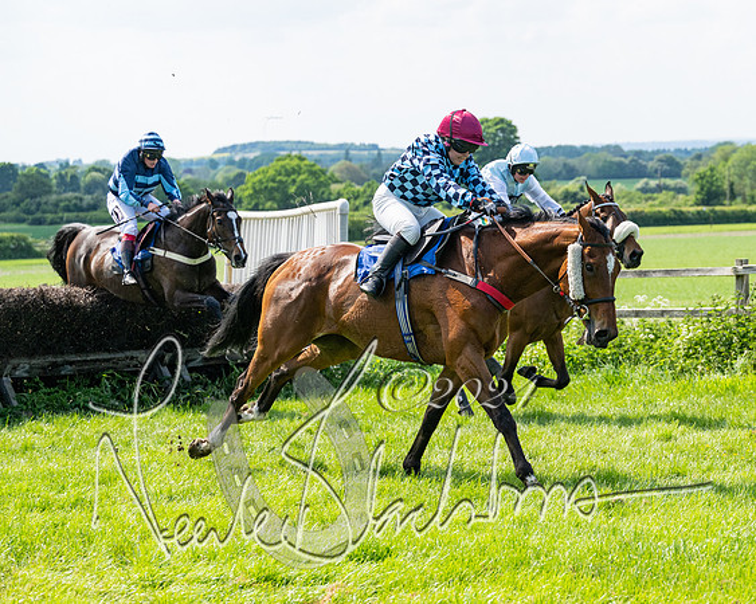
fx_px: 2224
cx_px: 504
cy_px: 329
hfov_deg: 19.2
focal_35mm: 99
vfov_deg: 15.5
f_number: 4
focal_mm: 70
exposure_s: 1/3200
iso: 400
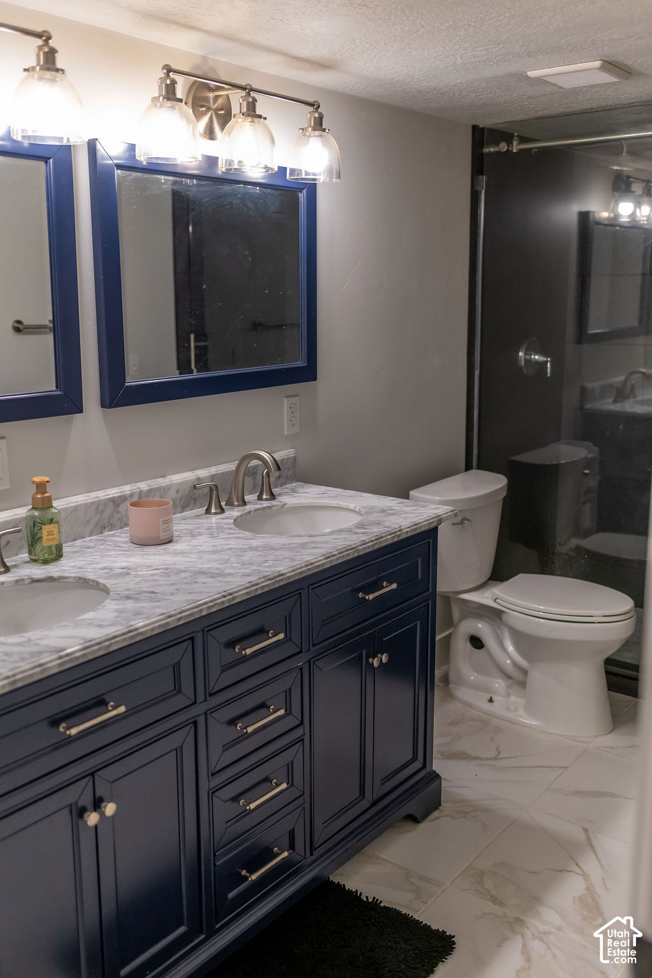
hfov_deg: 37.9
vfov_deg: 54.4
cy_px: 489
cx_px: 326
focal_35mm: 35
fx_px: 951
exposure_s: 1/250
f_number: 2.5
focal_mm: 35
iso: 1250
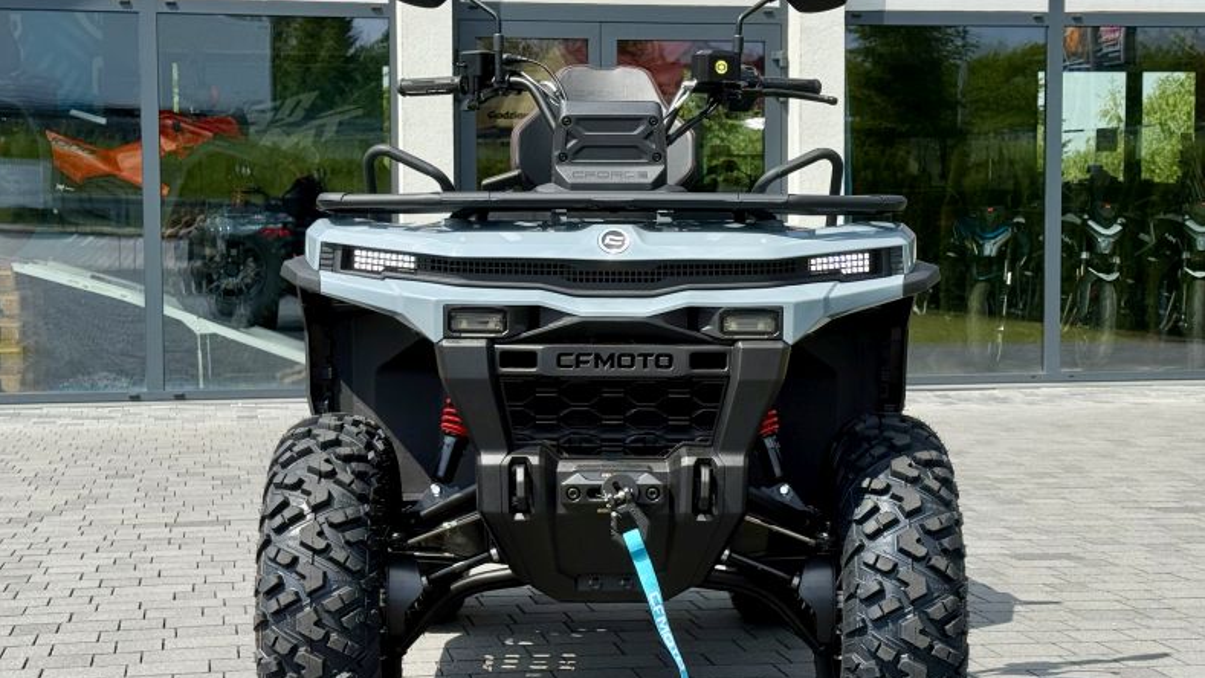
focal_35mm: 53
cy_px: 373
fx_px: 1694
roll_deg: -0.1
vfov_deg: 22.6
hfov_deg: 39.2
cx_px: 597
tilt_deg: -2.4
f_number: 1.78
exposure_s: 1/3226
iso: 64
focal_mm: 6.76
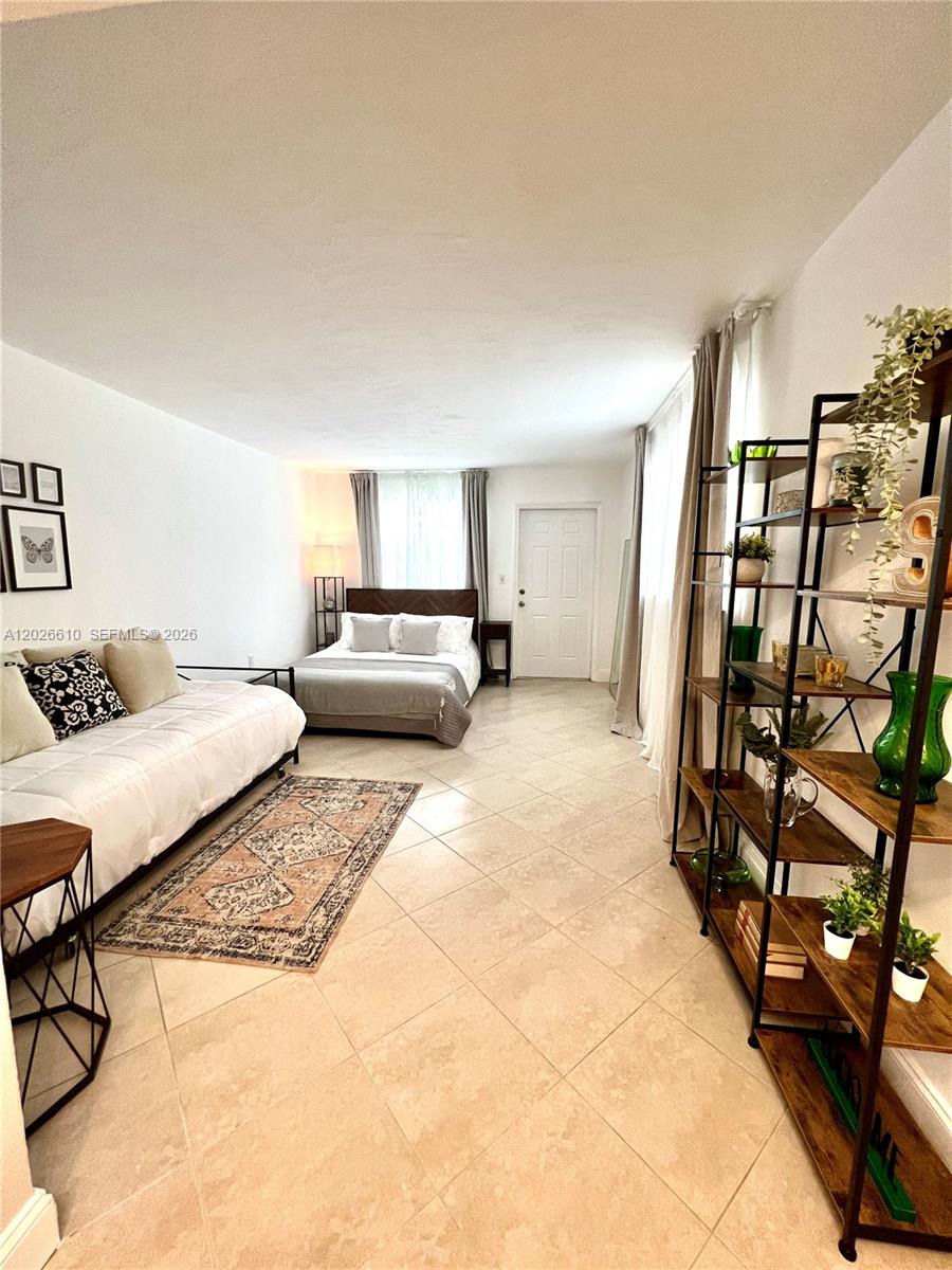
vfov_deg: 106.2
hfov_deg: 89.9
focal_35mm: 13
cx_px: 476
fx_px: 477
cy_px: 635
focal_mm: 1.57
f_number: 1.8
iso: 160
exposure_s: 1/120
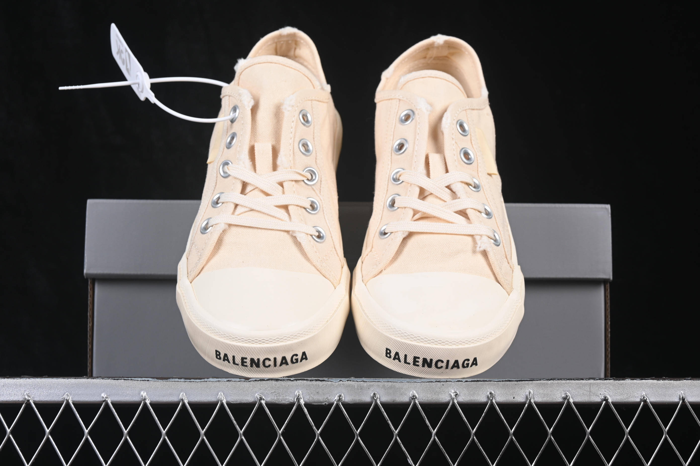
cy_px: 233
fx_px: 1458
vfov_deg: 18.2
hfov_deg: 27.0
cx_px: 350
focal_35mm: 75
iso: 160
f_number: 8
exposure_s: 1/80
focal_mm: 50
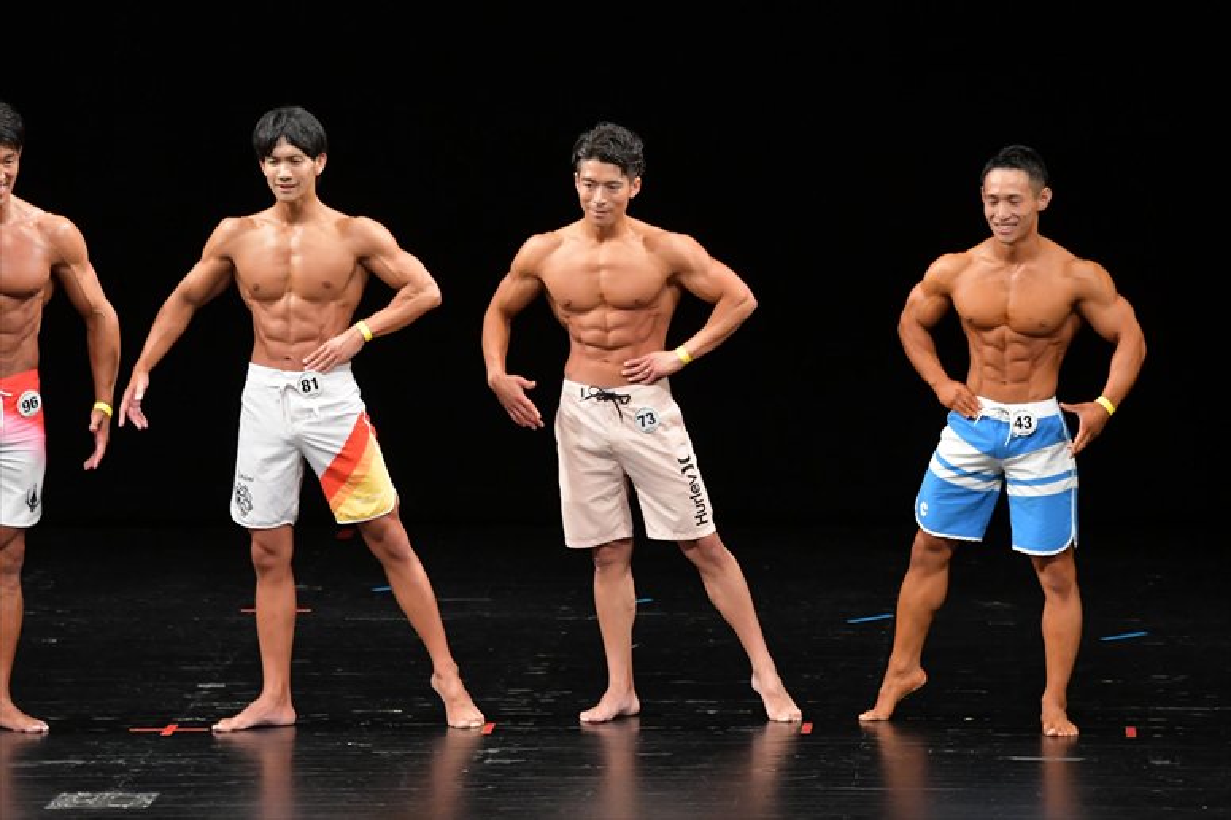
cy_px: 410
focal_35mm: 240
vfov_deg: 5.7
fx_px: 8203
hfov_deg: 8.6
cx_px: 616
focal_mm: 160
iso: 3200
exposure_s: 1/400
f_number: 5.6
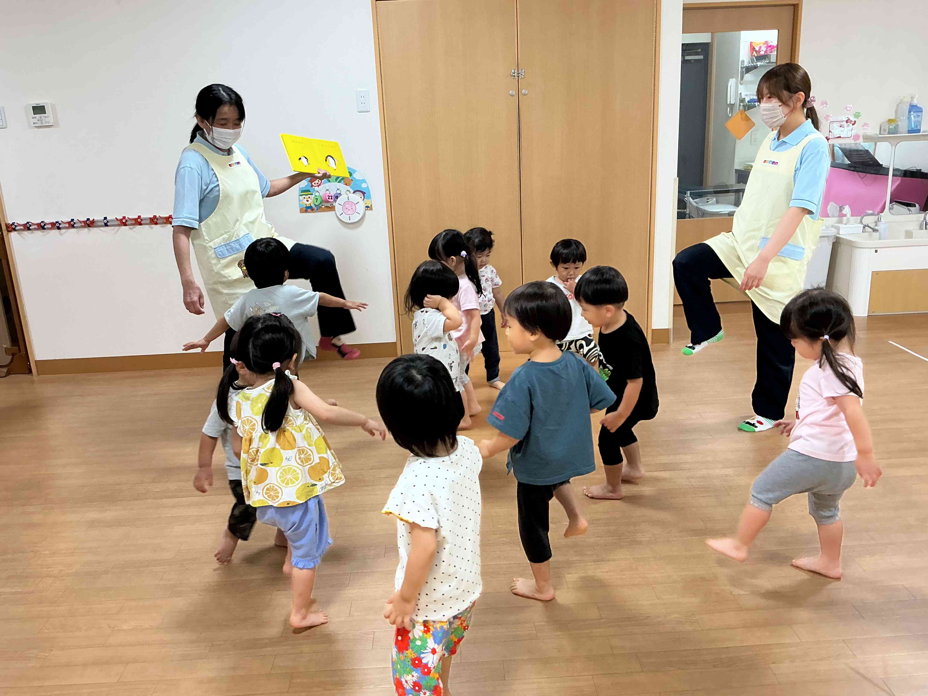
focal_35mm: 29
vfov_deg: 48.2
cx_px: 464
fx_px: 777
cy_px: 348
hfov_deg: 61.7
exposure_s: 1/60
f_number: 1.8
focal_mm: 3
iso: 50
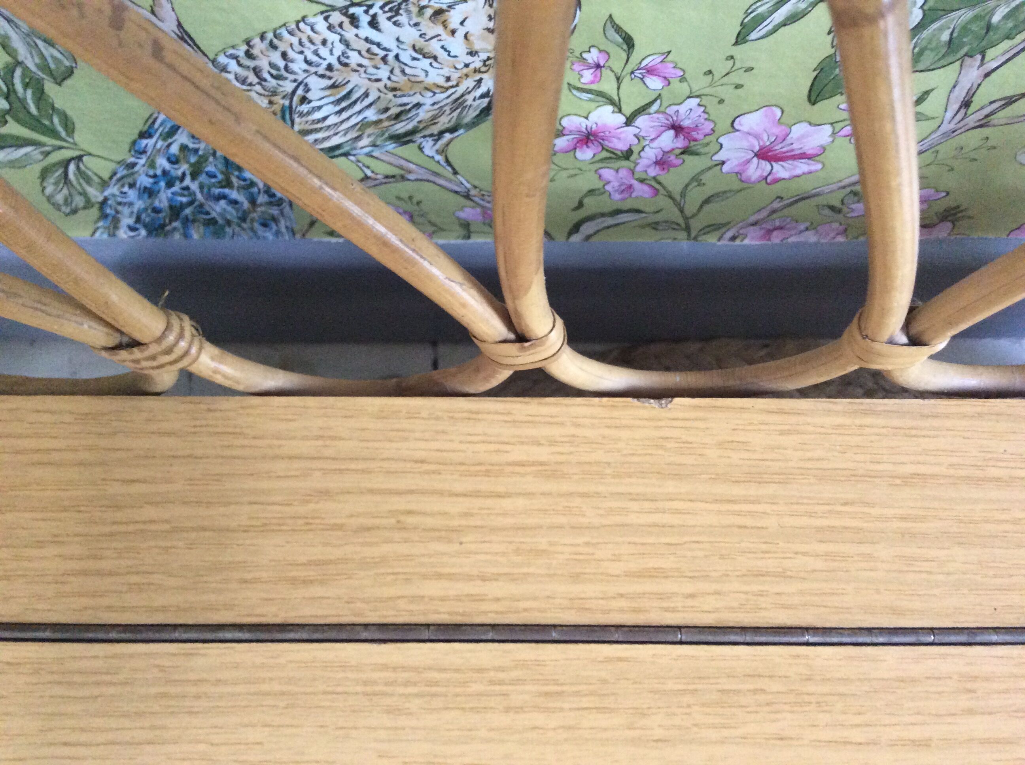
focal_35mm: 32
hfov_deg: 56.9
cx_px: 512
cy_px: 382
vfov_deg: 44.1
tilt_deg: -77.2
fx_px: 946
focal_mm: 3.3
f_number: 2.4
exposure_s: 1/25
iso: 320
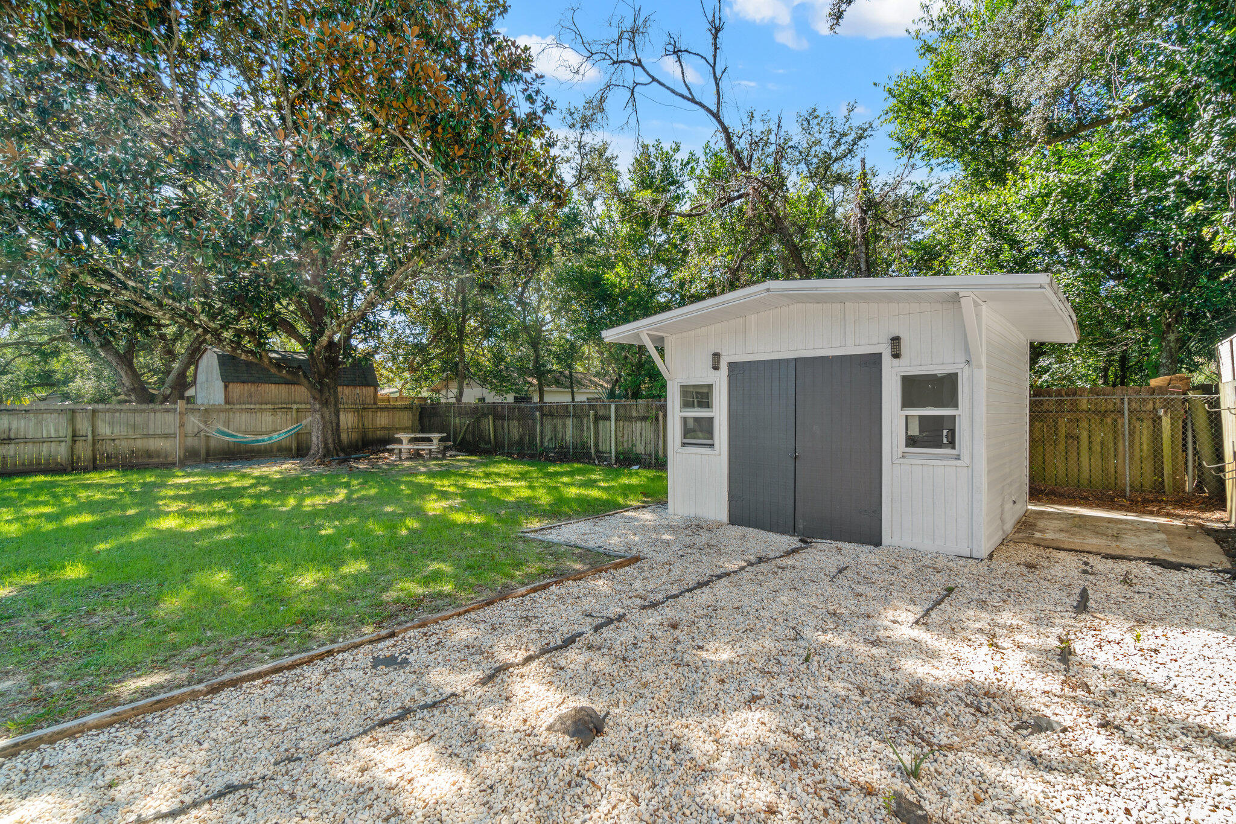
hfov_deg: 95.0
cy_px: 412
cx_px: 618
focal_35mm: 16
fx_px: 566
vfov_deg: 72.0
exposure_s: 1/10
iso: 100
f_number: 8
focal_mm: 11
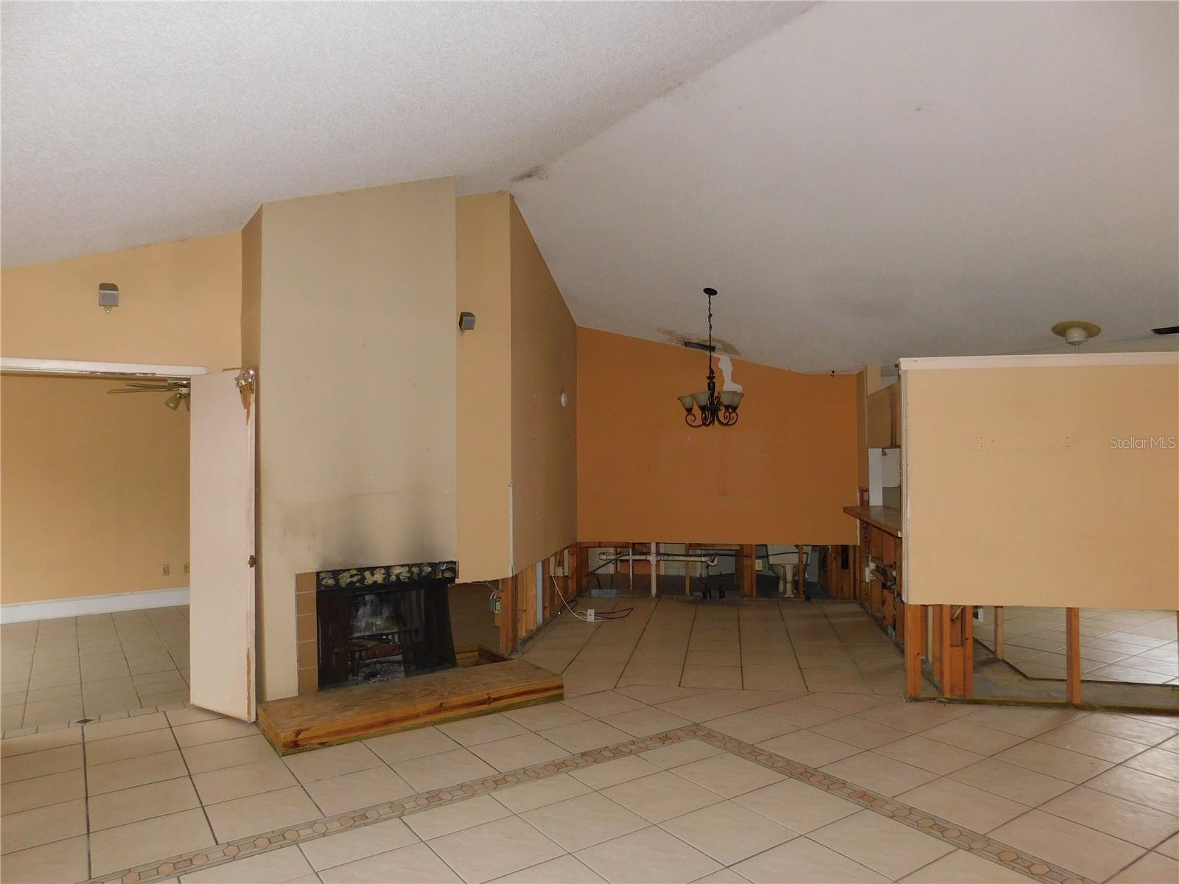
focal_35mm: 23
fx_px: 783
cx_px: 590
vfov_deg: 58.9
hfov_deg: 73.9
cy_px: 442
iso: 220
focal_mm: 4
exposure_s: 1/30
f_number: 3
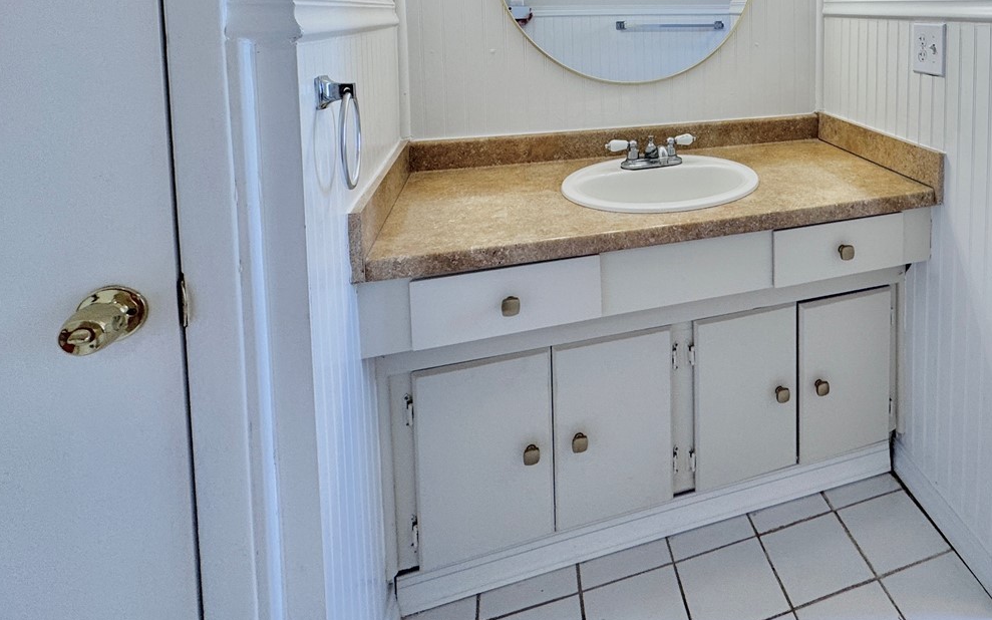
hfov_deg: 69.1
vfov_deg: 45.9
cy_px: 55
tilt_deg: -4.4
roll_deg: +0.3
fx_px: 649
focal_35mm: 24
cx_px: 761
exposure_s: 1/120
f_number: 2.2
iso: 64
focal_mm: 2.22
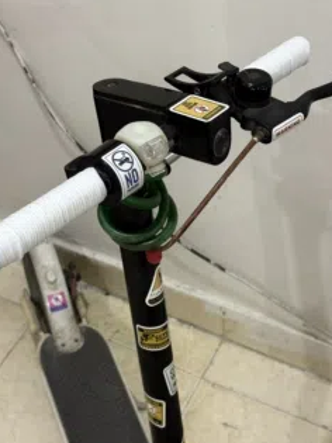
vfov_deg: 29.4
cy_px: 228
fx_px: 845
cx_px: 180
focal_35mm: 66
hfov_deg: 22.2
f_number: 1.6
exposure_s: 1/40
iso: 200
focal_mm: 5.96
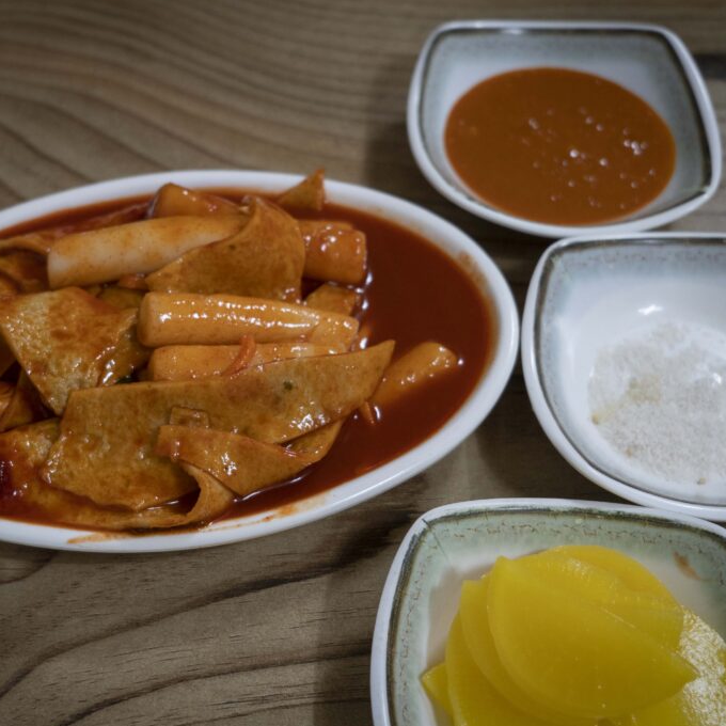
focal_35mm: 55
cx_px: 290
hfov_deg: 31.0
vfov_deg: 31.1
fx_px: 1305
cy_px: 364
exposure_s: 1/160
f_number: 5.6
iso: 2000
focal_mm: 43
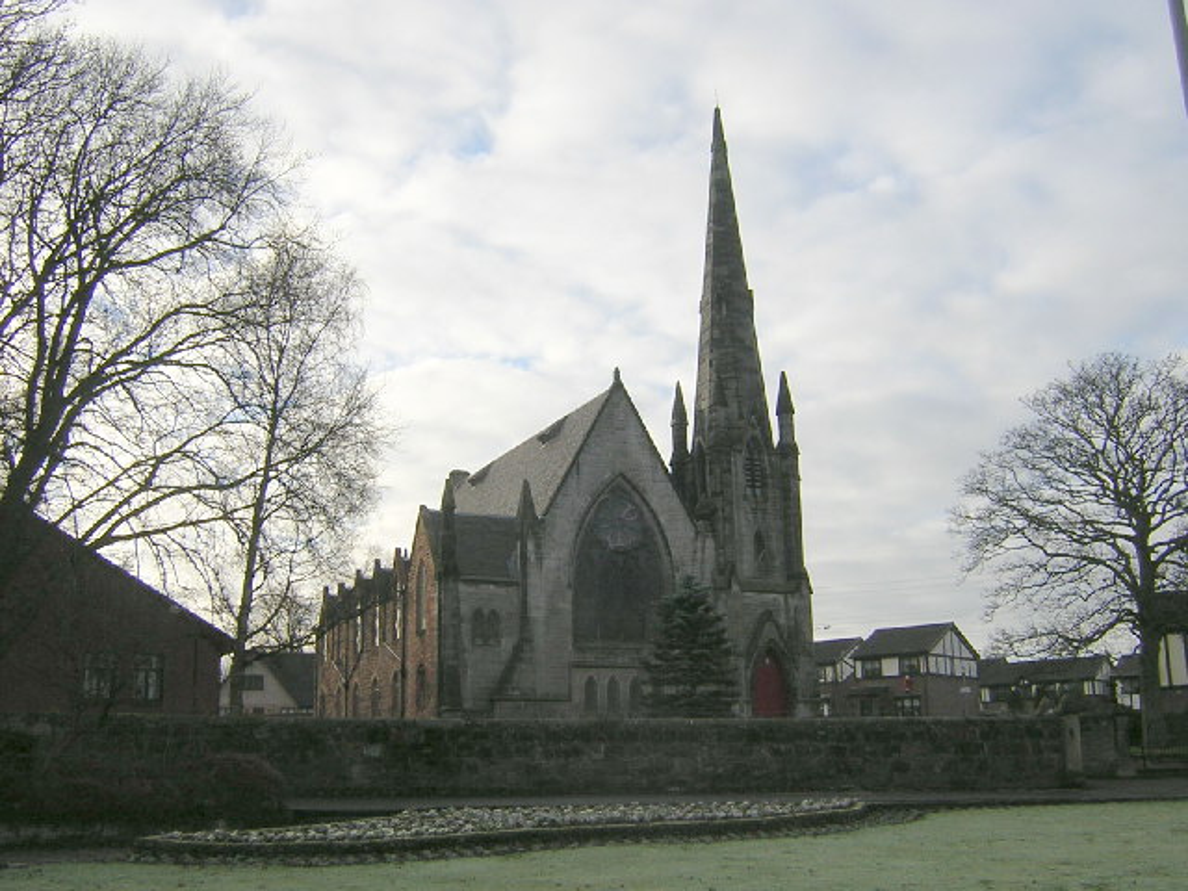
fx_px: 1235
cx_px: 594
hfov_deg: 51.4
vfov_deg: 39.7
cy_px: 446
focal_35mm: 36
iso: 100
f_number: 5.2
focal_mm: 4.7
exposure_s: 1/190
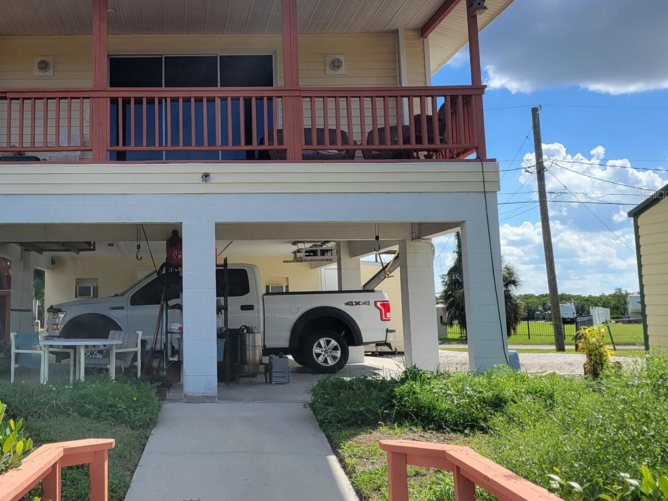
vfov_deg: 35.0
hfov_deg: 44.3
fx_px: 791
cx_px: 170
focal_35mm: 41
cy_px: 193
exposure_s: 1/2071
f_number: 1.8
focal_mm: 5.4
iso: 40
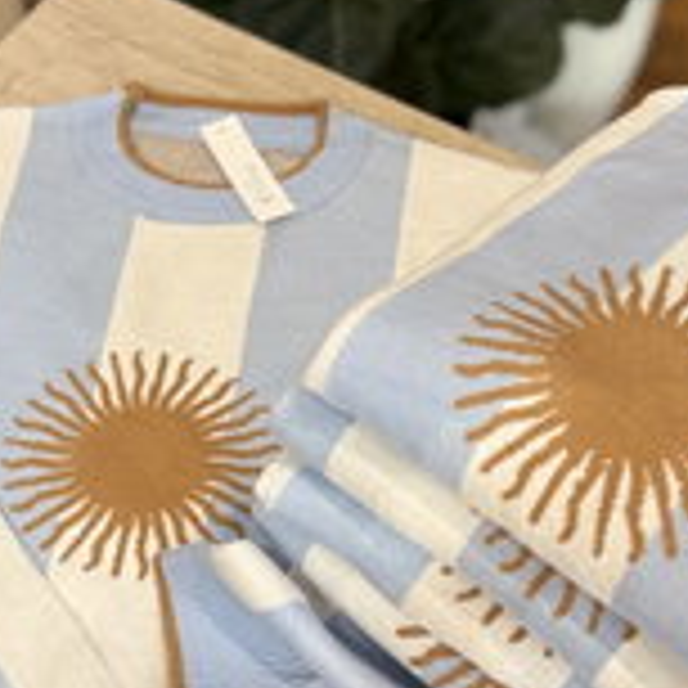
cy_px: 483
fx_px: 1664
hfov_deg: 23.3
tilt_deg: -58.8
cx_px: 288
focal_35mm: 74
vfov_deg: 23.2
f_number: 1.78
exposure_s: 1/121
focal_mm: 6.76
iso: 160
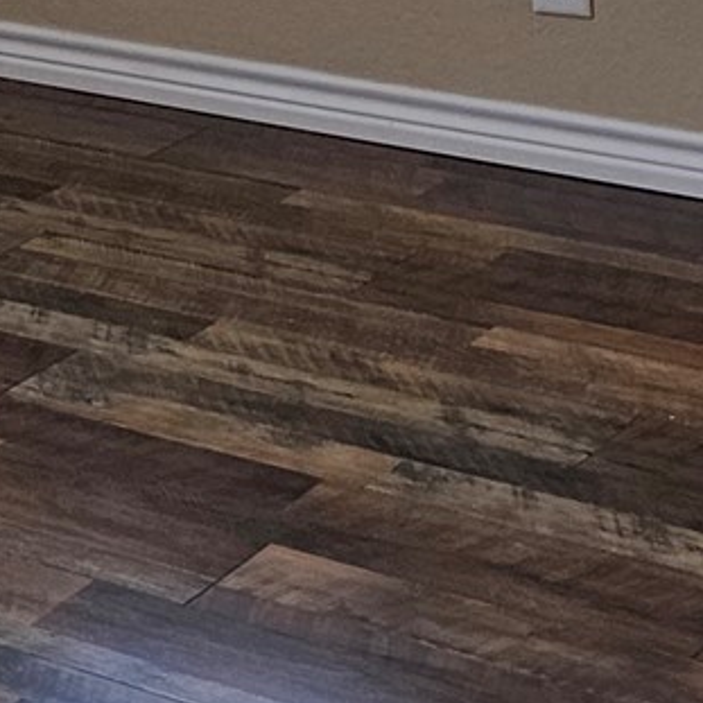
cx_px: -884
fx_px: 3079
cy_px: -520
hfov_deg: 11.2
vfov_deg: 12.1
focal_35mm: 134
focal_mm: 6.3
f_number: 1.7
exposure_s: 1/120
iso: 160
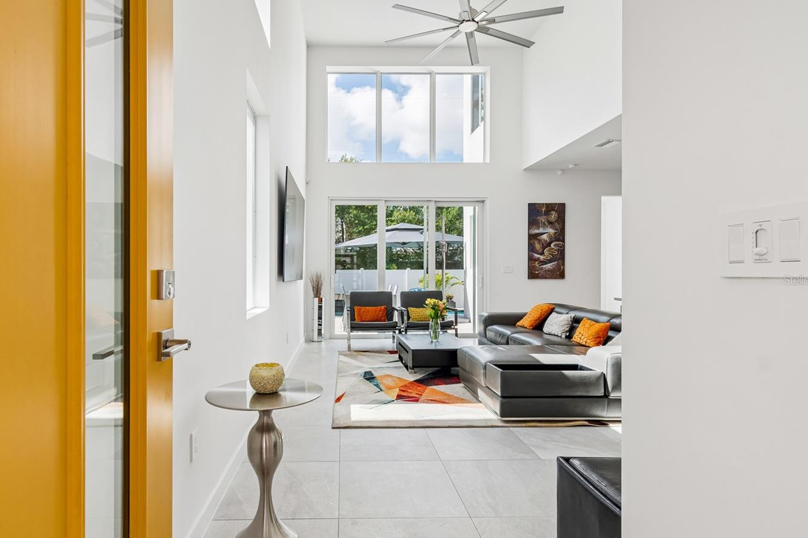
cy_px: 280
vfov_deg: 67.3
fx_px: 404
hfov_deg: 89.6
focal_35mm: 18
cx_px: 353
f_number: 7.1
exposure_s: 1/80
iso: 100
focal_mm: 10
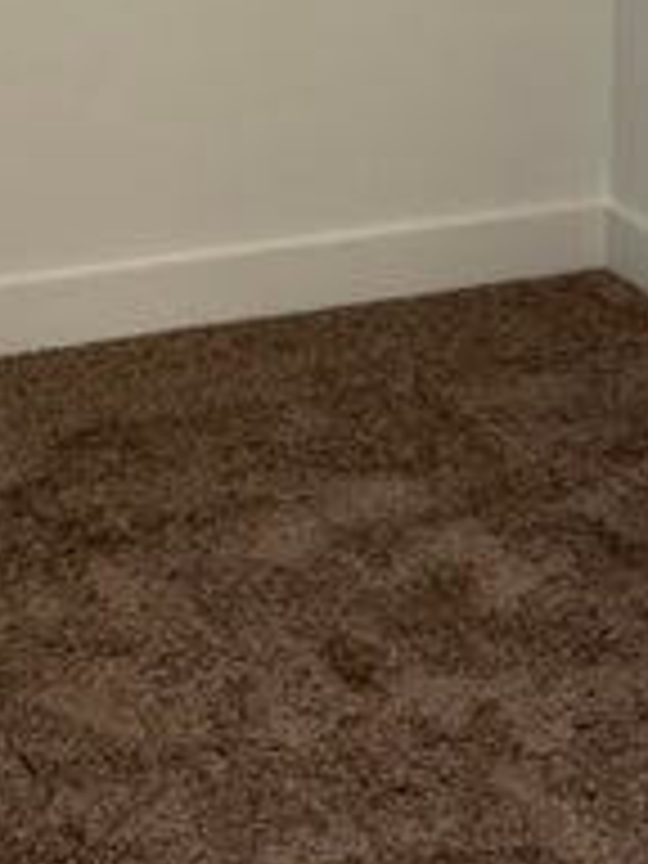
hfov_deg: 11.5
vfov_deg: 14.6
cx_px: 495
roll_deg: -0.8
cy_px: -310
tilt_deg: -8.8
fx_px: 3195
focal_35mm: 128
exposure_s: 1/60
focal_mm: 6.76
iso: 125
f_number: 1.78
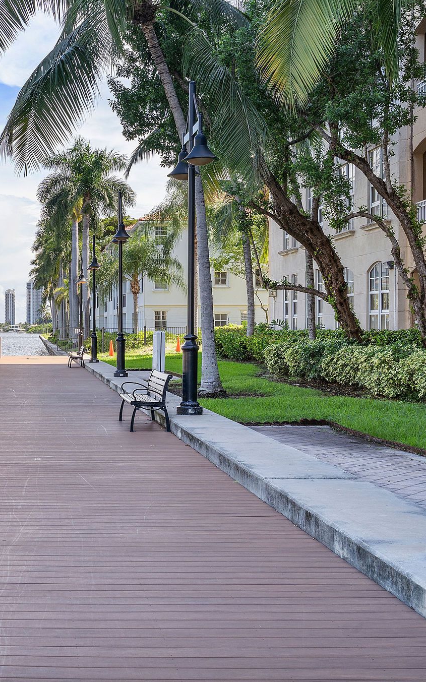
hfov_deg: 23.3
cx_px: 31
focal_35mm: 54
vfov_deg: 37.5
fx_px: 1004
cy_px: 340
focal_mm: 35
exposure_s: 1/80
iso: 100
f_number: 10
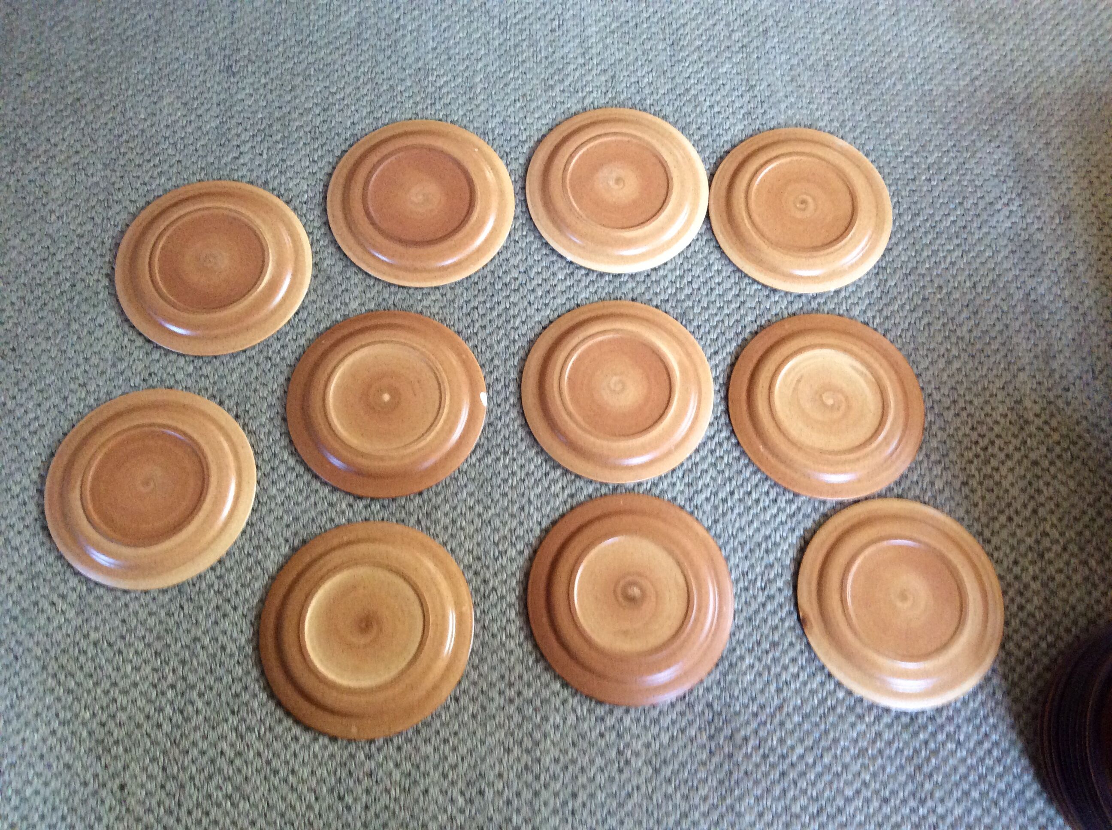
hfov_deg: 56.9
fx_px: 1026
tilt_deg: -72.7
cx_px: 556
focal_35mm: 32
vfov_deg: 44.1
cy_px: 415
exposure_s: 1/25
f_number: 2.4
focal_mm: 3.3
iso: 200
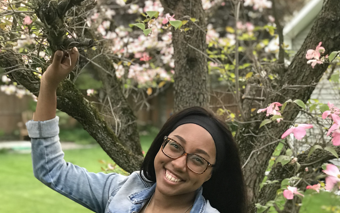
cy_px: 218
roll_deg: +1.5
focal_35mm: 85
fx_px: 788
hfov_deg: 24.4
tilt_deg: -11.0
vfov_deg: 15.1
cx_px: 171
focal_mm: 6.6
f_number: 2.8
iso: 125
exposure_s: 1/60
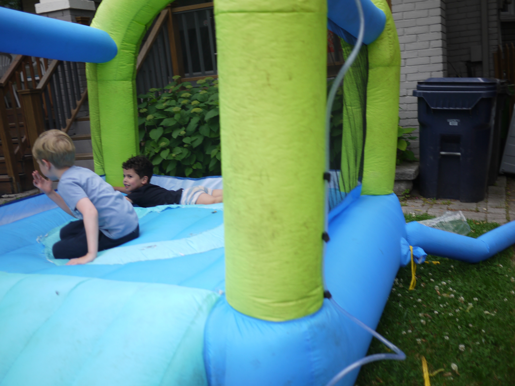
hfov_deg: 46.8
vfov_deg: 36.0
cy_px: 193
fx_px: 595
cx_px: 258
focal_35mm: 40
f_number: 1.8
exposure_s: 1/800
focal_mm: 20
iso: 100
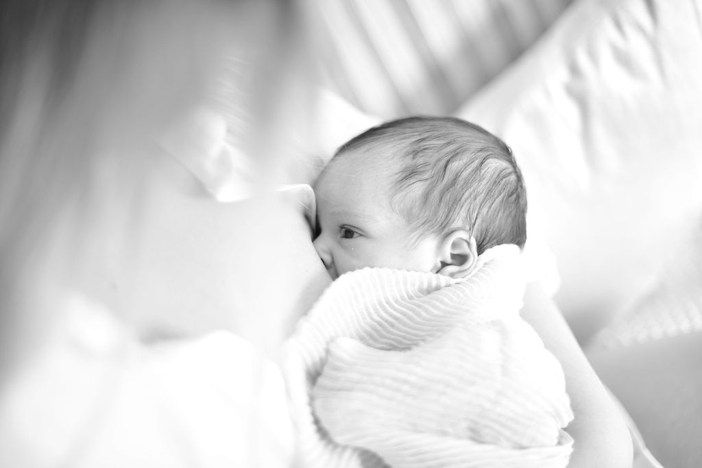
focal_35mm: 50
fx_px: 975
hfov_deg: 39.6
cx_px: 351
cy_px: 234
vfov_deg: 27.0
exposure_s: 1/200
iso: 400
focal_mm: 50
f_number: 1.4
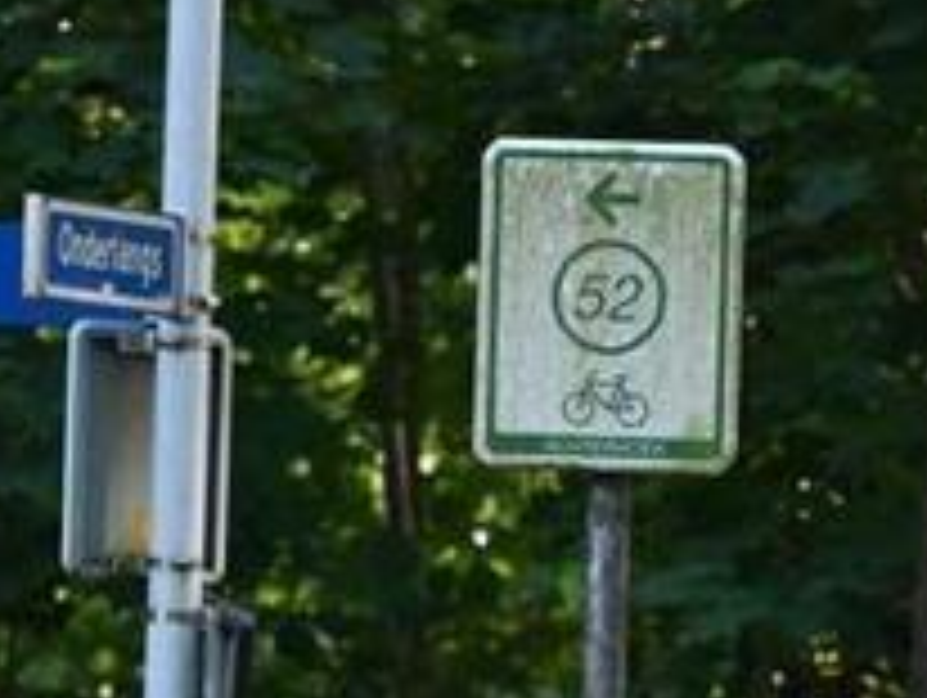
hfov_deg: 2.7
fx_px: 19197
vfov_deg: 2.1
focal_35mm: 716
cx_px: 2218
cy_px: 961
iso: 1600
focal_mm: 155
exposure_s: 1/250
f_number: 4.8
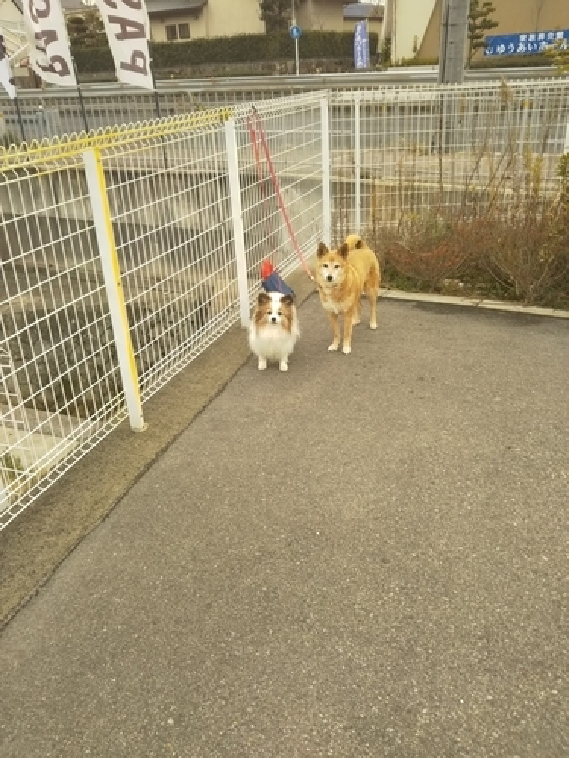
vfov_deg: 60.0
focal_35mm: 30
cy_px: 379
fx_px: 657
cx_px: 284
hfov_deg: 46.8
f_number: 2.2
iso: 40
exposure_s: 1/218
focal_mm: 4
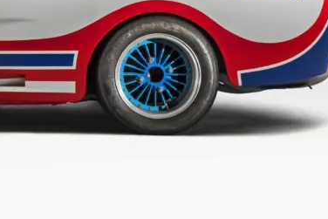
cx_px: -122
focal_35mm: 198
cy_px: -82
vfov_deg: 6.9
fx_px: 1805
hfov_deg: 10.1
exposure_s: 2
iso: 100
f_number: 16
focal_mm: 62
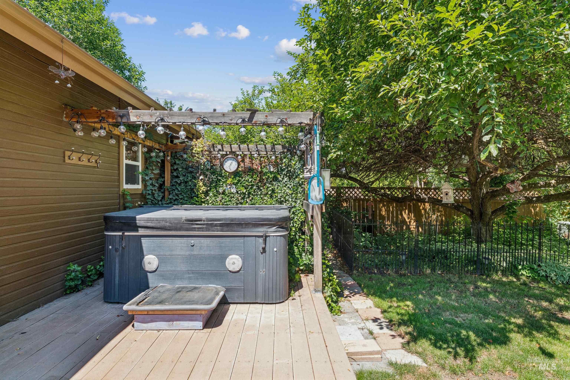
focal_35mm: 17
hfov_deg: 91.9
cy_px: 190
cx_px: 285
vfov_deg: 69.2
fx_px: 275
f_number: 13
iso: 400
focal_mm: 17.4
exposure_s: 1/60
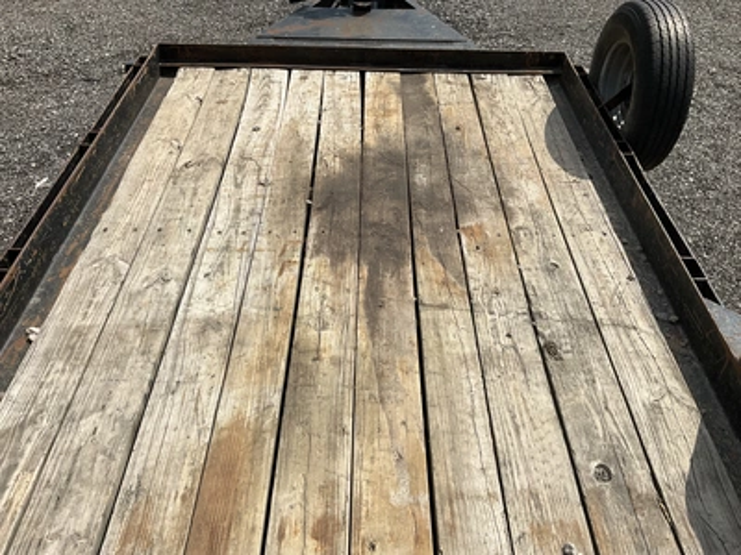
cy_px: 278
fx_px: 621
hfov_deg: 61.7
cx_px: 370
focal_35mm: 29
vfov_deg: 48.2
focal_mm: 3
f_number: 1.8
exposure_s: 1/3125
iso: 25
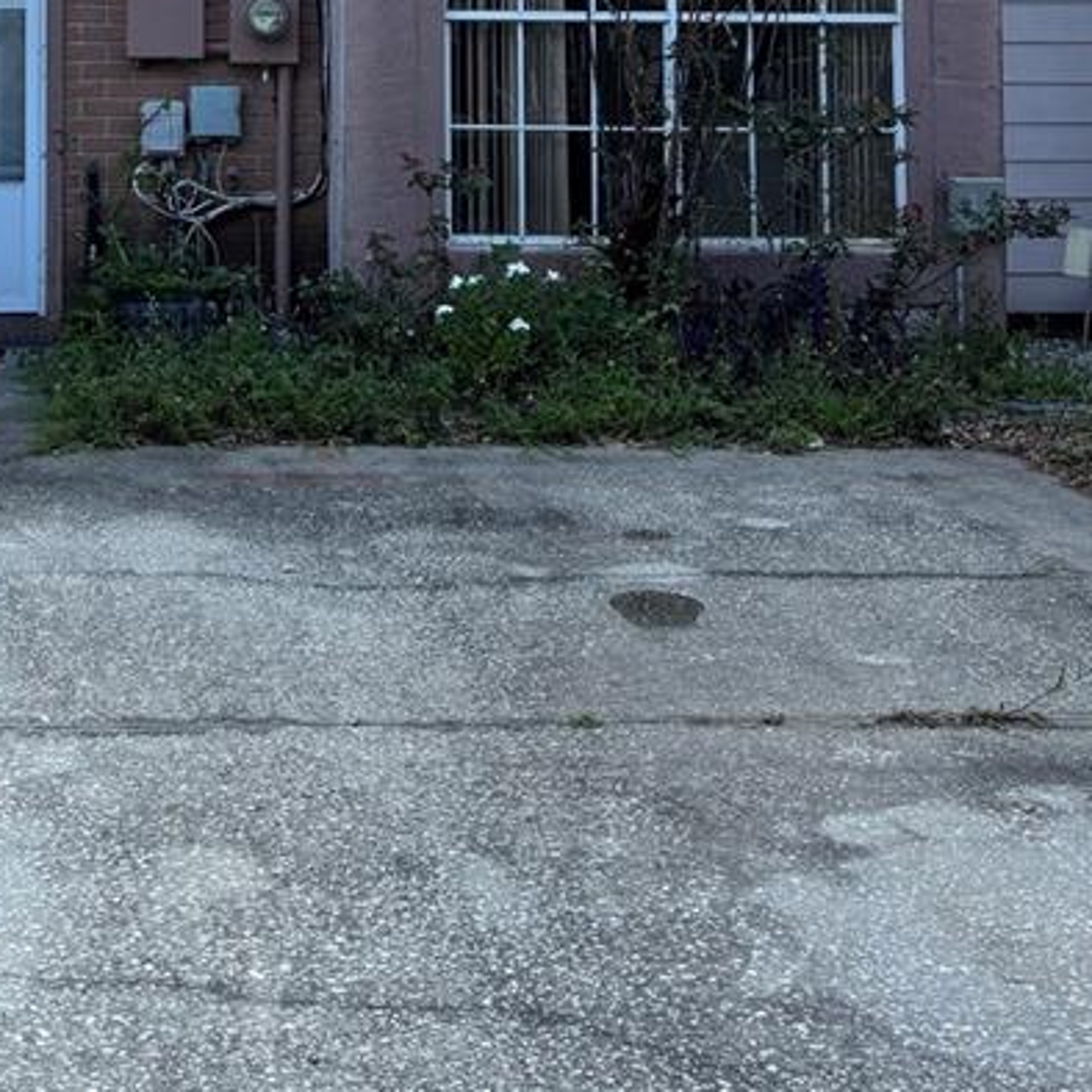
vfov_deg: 23.4
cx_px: 144
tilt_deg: +4.4
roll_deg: -0.3
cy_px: -67
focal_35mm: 70
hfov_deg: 24.1
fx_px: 2498
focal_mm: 5.96
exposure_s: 1/903
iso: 50
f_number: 1.6
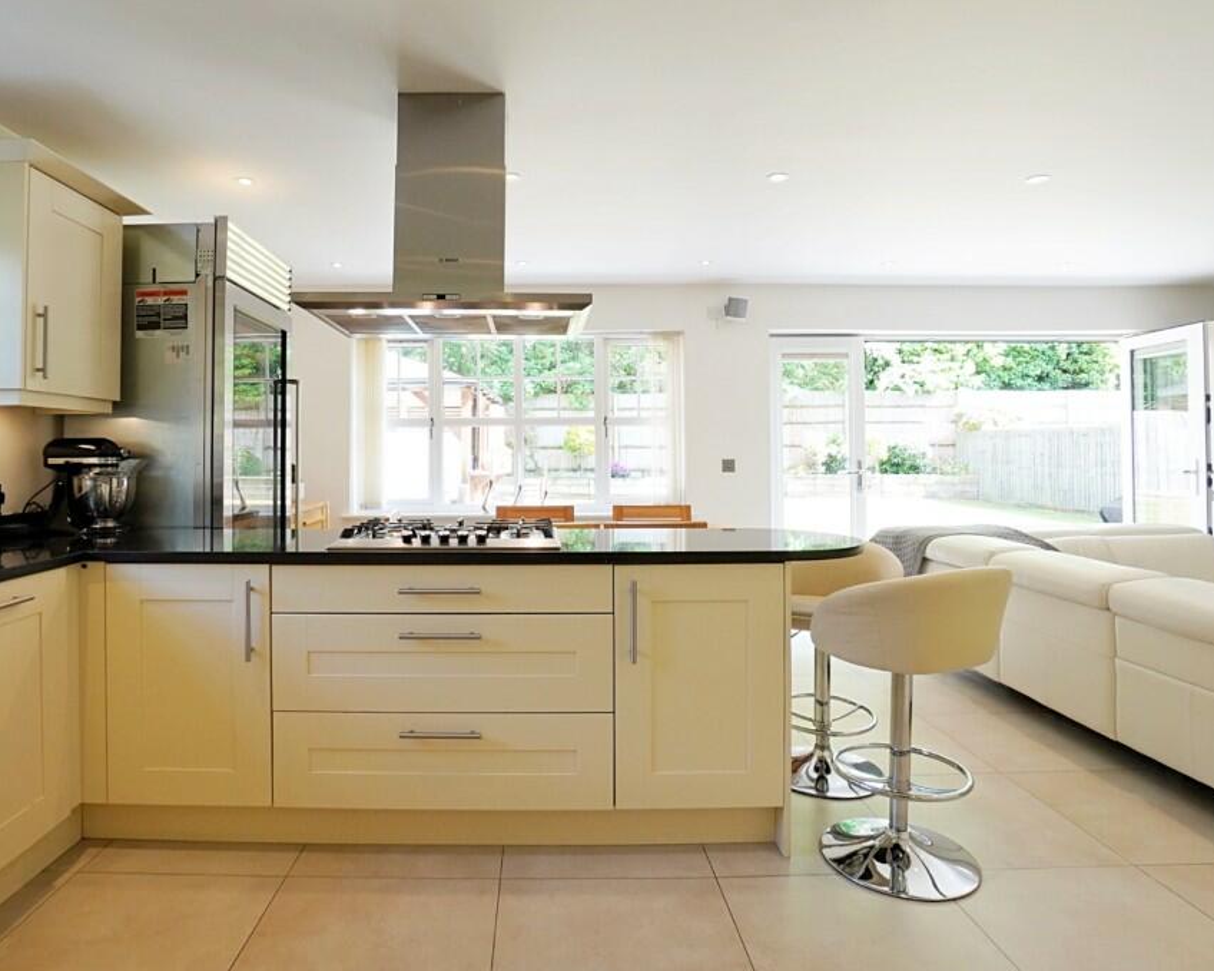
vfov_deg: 77.0
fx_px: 611
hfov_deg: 89.4
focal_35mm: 17
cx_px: 548
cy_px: 486
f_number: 5.6
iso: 640
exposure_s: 1/125
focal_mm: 10
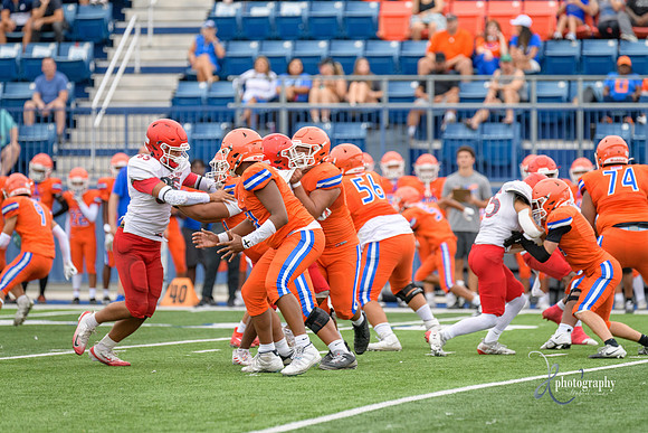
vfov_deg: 5.5
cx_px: 324
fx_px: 4501
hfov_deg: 8.2
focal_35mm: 250
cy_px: 216
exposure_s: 1/800
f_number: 3.5
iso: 720
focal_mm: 250
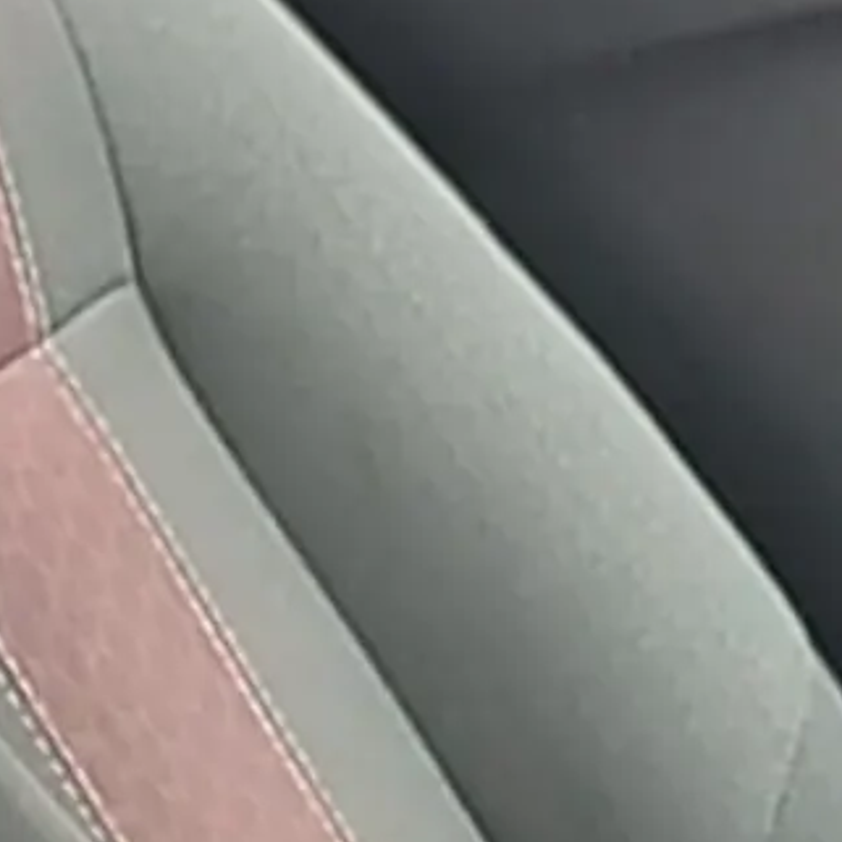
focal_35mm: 215
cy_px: 2429
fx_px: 5917
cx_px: 934
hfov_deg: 8.1
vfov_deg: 7.3
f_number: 1.8
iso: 100
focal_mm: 5.56
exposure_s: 1/117
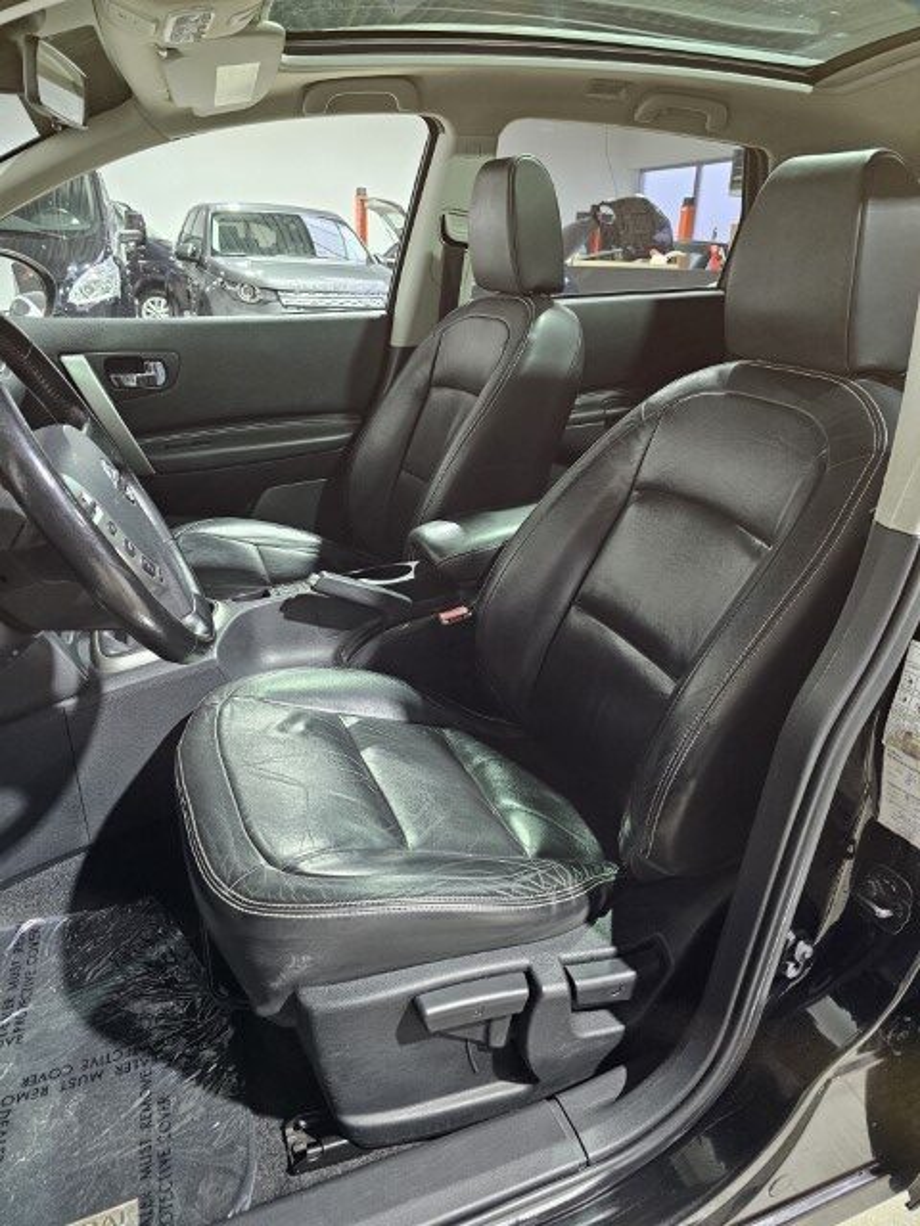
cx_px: 460
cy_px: 613
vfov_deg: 73.9
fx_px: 815
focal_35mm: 23
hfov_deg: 58.9
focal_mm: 6.3
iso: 800
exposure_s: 1/50
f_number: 1.7
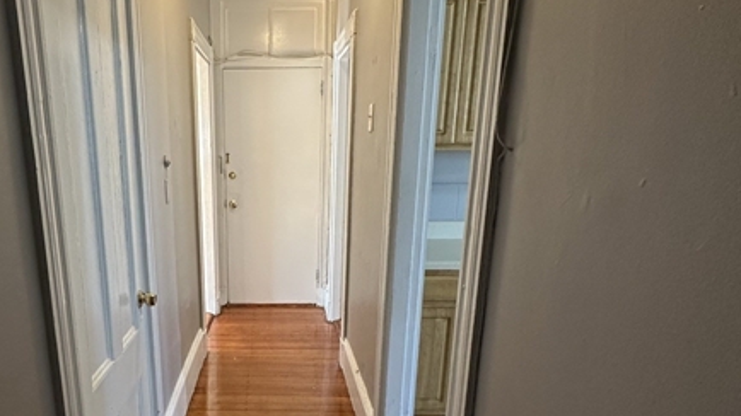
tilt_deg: -15.6
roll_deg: +0.7
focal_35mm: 27
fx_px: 530
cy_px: 290
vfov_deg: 42.1
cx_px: 260
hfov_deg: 68.3
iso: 200
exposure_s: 1/60
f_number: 2.2
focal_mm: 2.22
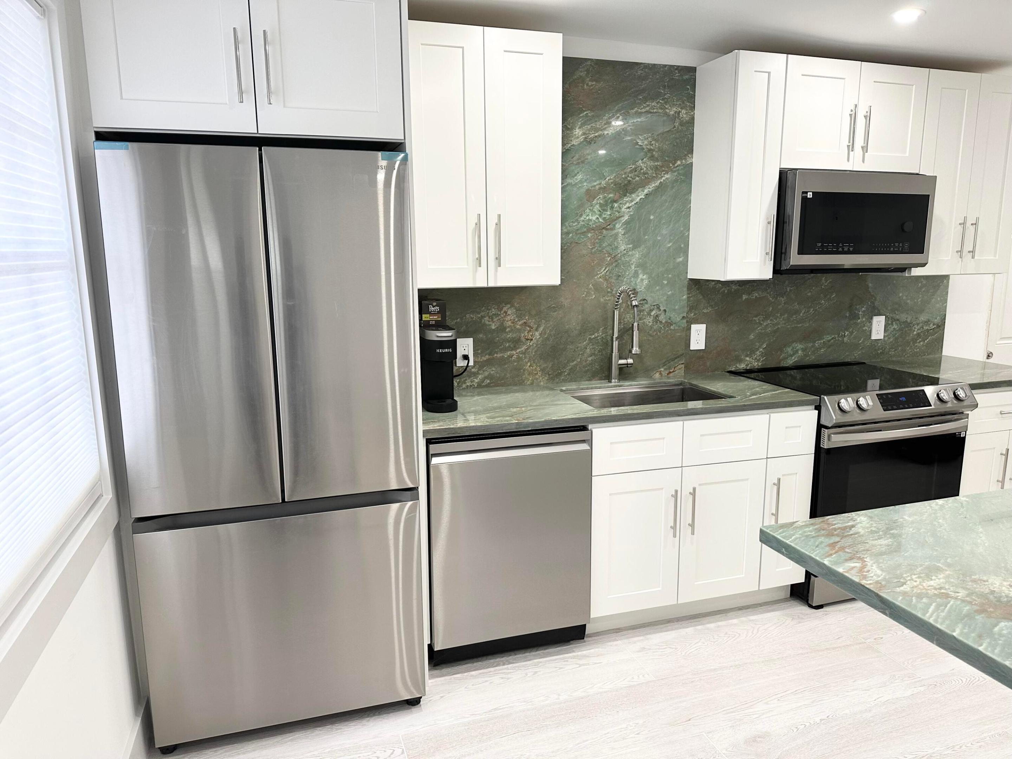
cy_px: 380
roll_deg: +0.5
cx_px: 506
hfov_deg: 71.6
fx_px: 702
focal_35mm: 24
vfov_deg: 56.8
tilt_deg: -10.2
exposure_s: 1/120
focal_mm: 6.86
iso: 160
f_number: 1.78
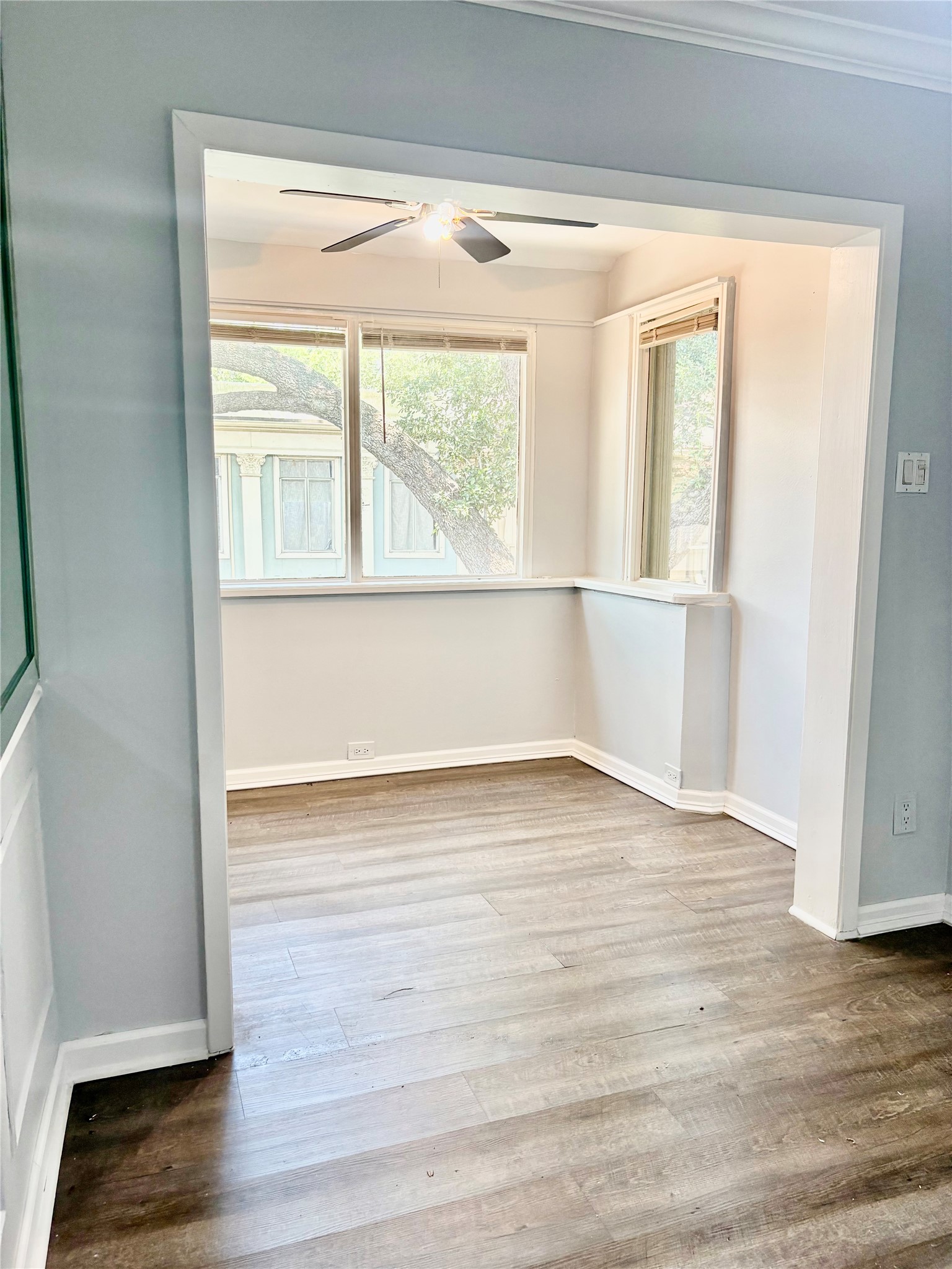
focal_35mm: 26
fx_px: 953
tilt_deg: -7.4
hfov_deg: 53.1
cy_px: 634
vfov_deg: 67.3
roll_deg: -0.6
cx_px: 476
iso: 125
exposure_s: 1/120
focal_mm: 5.96
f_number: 1.6
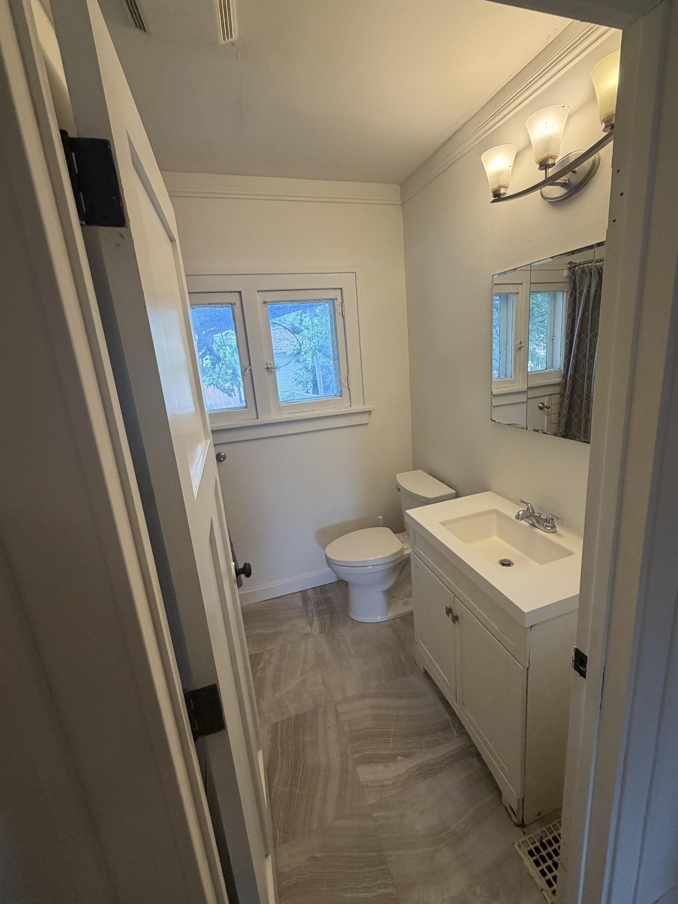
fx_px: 392
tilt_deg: -14.0
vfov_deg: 98.2
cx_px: 358
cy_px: 444
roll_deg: +4.0
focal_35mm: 15
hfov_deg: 81.7
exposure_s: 1/120
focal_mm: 2.22
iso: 200
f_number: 2.2
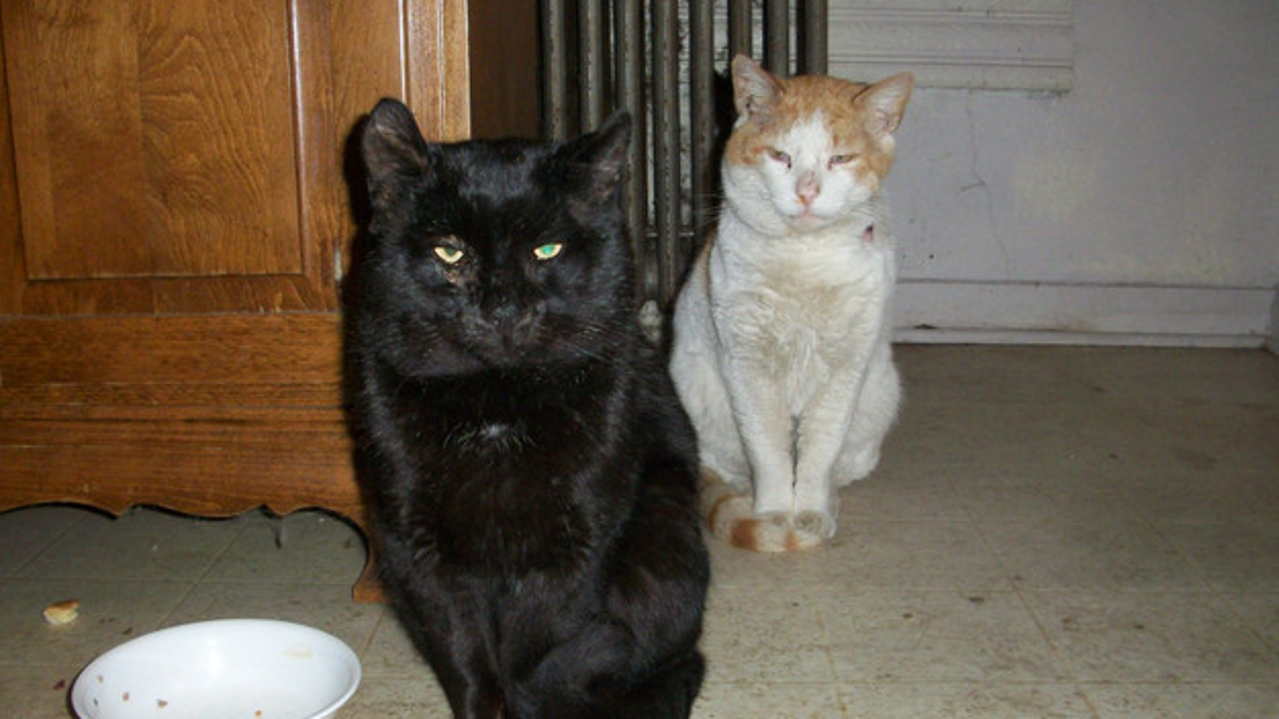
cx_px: 642
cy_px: 480
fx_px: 1323
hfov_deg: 51.6
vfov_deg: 30.2
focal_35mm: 39
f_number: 3.1
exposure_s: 1/60
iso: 250
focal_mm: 6.3
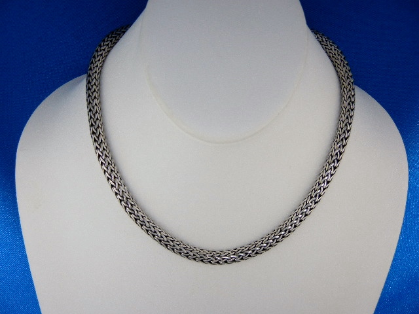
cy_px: 157
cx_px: 210
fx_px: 412
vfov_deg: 41.8
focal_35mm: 34
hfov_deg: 54.0
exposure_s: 1/60
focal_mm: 6.2
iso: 160
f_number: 3.6
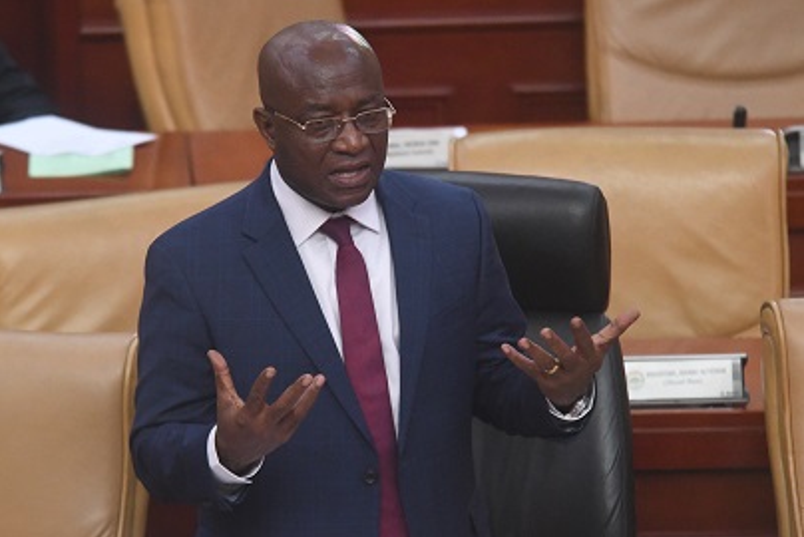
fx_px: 7308
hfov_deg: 6.3
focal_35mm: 327
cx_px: 388
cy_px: 279
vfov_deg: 4.2
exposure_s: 1/160
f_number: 5.6
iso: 6400
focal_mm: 310
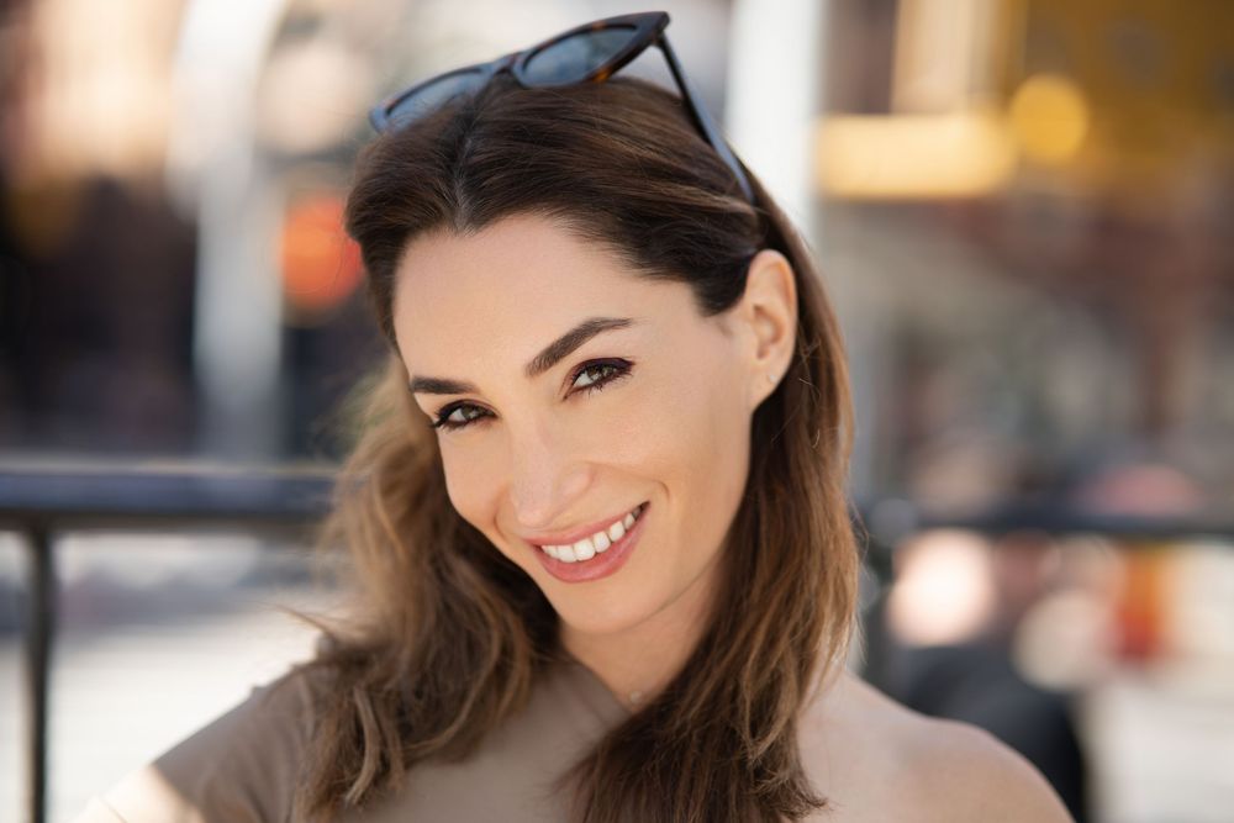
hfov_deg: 23.9
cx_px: 617
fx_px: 2914
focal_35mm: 85
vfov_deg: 16.1
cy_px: 412
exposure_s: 1/800
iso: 100
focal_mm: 85
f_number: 1.8
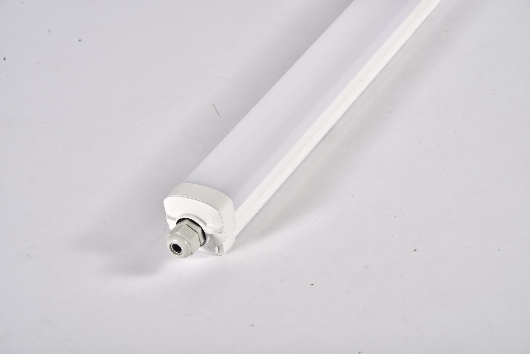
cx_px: 265
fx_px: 1767
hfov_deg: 17.1
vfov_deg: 11.4
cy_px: 177
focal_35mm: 120
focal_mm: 120
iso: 64
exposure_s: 1/180
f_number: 16
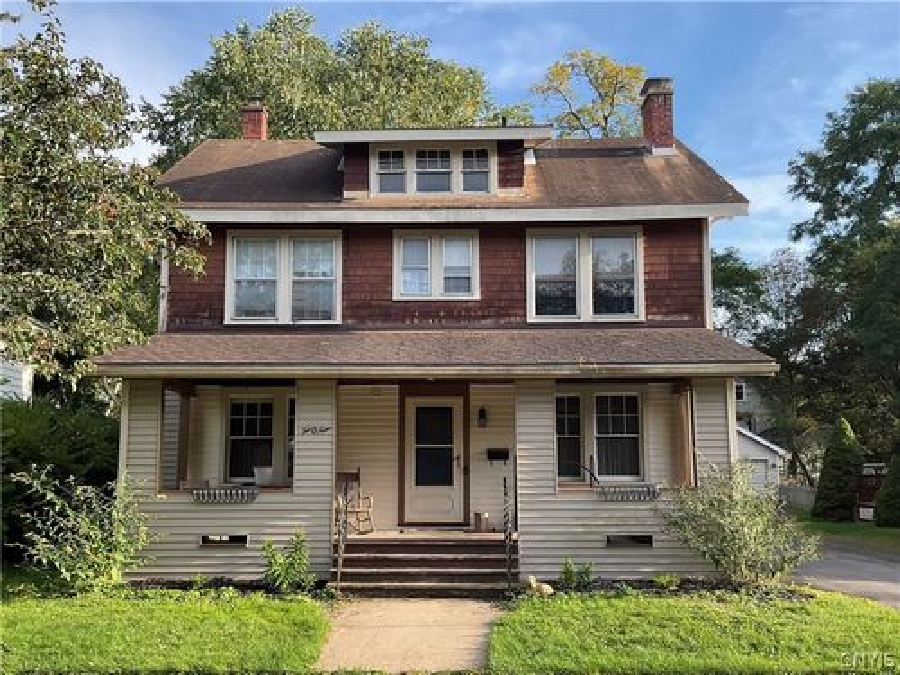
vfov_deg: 48.2
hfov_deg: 61.7
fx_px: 754
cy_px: 338
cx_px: 450
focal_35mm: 29
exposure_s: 1/383
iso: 16
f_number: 1.8
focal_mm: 3
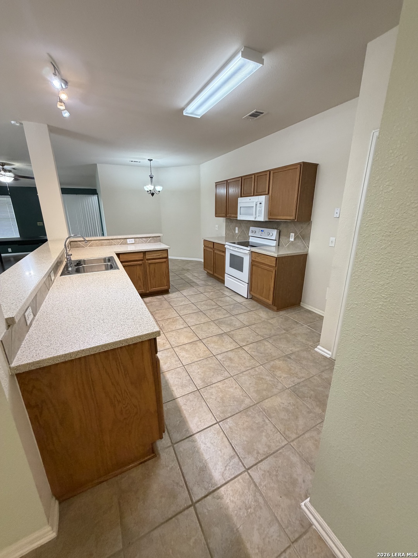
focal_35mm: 14
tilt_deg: -15.8
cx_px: 209
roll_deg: -0.7
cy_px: 279
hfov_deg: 85.7
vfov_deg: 102.1
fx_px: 225
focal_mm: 2.22
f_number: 2.2
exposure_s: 1/60
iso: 400
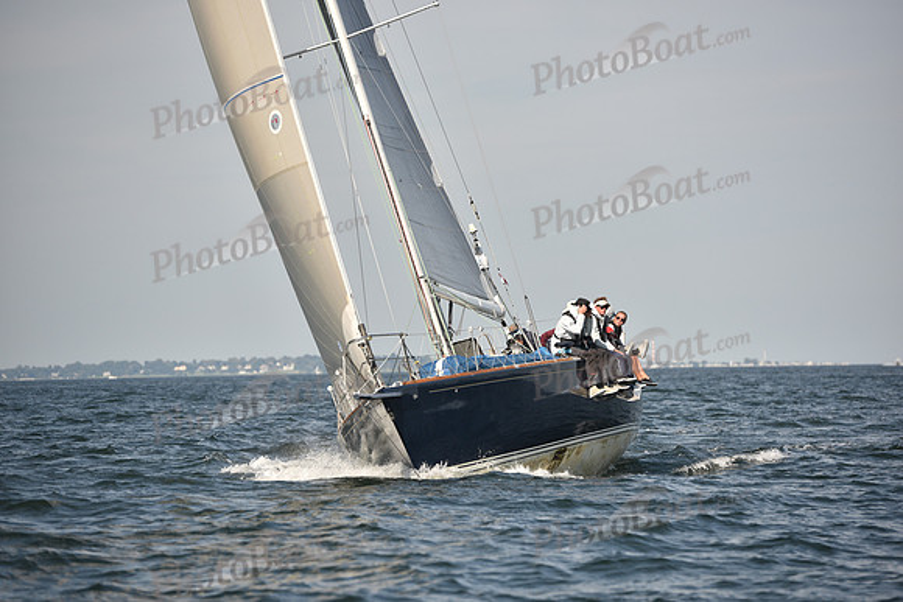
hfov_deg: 11.7
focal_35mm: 175
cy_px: 301
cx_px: 452
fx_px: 4390
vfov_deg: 7.9
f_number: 4
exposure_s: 1/1000
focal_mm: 175
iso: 250
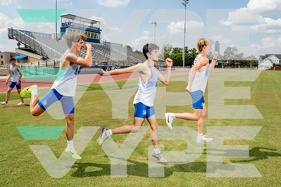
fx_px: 215
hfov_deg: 66.4
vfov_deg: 47.2
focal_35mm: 27
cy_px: 94
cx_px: 141
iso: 100
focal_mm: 25
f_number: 8
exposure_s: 1/250
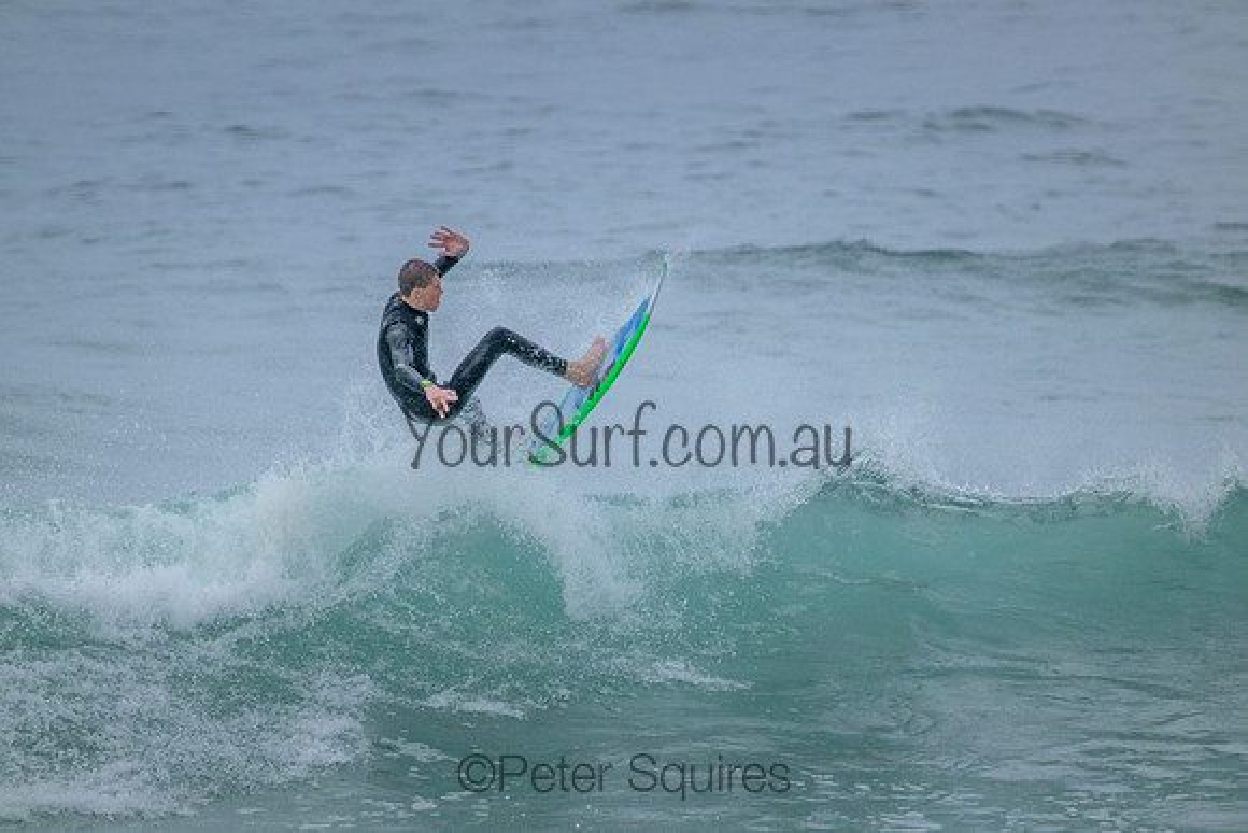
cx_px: 624
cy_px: 416
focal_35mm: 800
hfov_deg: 2.6
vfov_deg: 1.7
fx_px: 27739
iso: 3600
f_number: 11
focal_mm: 800
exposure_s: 1/1600
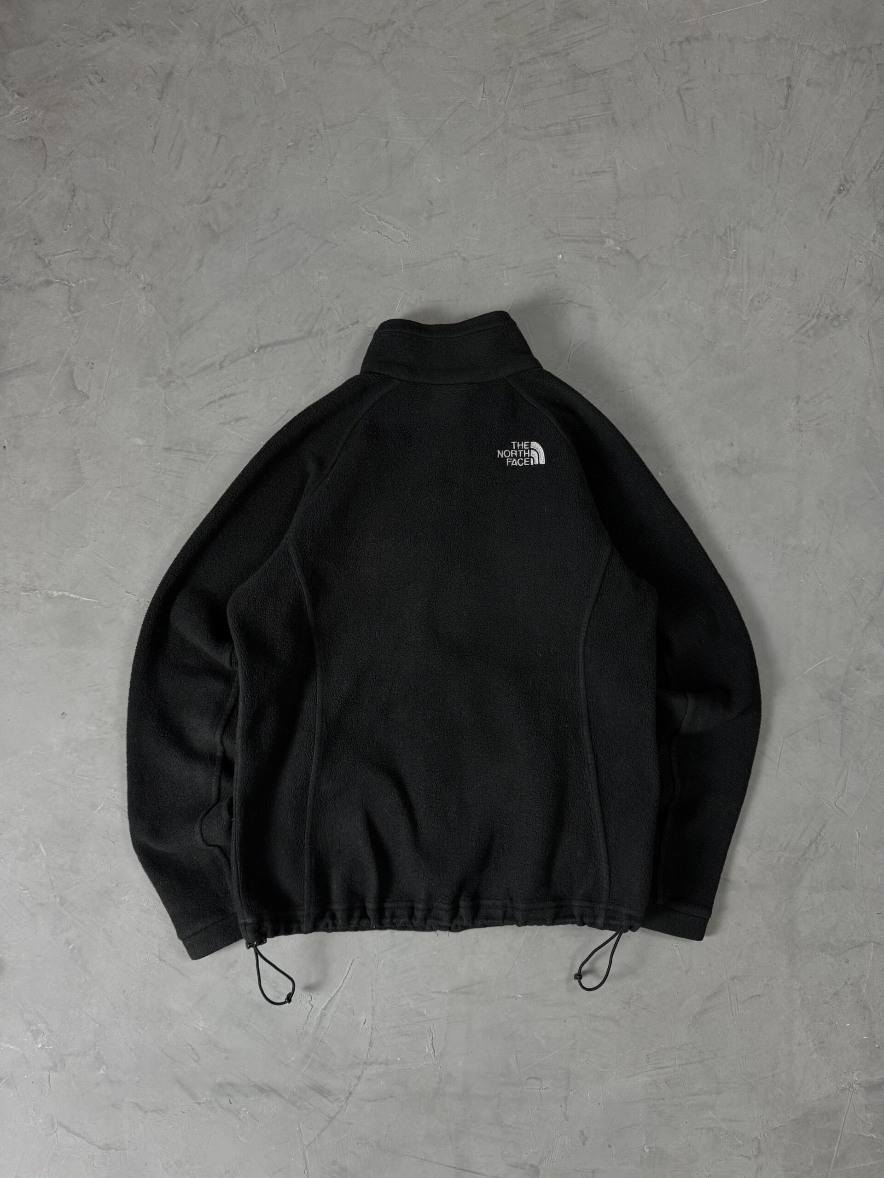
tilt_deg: -85.3
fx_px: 817
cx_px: 442
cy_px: 589
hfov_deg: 56.8
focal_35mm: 24
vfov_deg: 71.6
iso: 125
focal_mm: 6.76
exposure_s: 1/60
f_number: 1.78
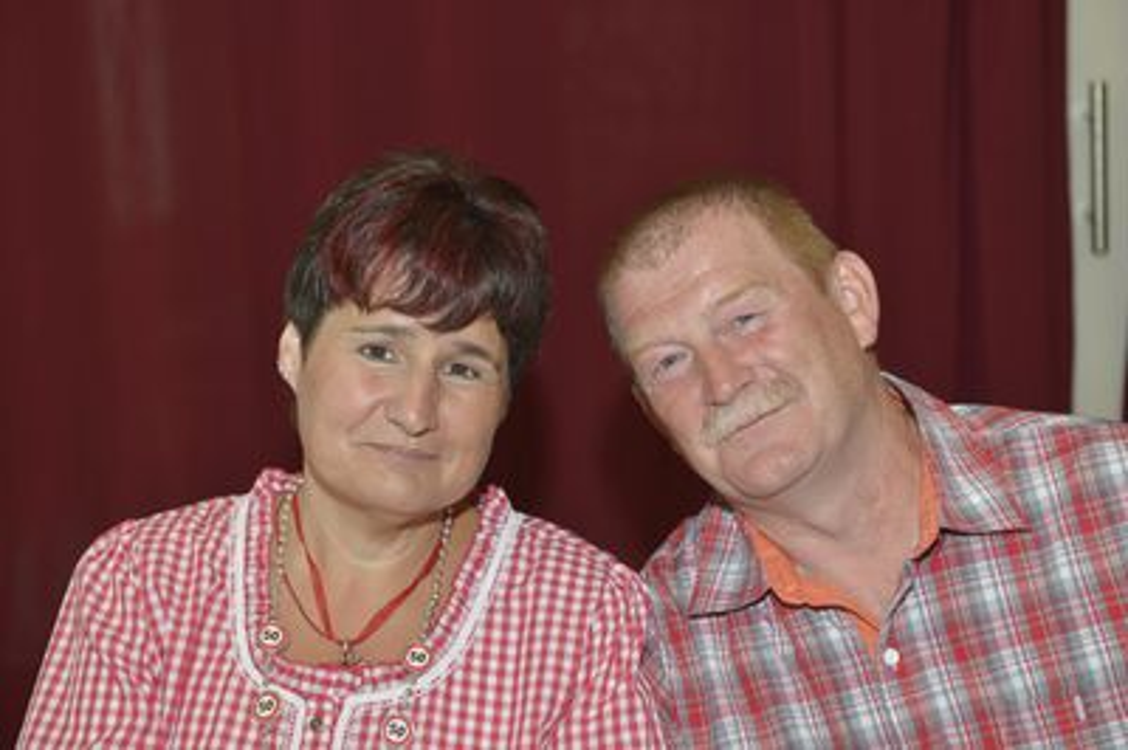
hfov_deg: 28.9
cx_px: 564
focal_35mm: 70
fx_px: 2191
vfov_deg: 19.4
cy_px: 375
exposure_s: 1/60
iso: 200
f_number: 5
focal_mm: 70
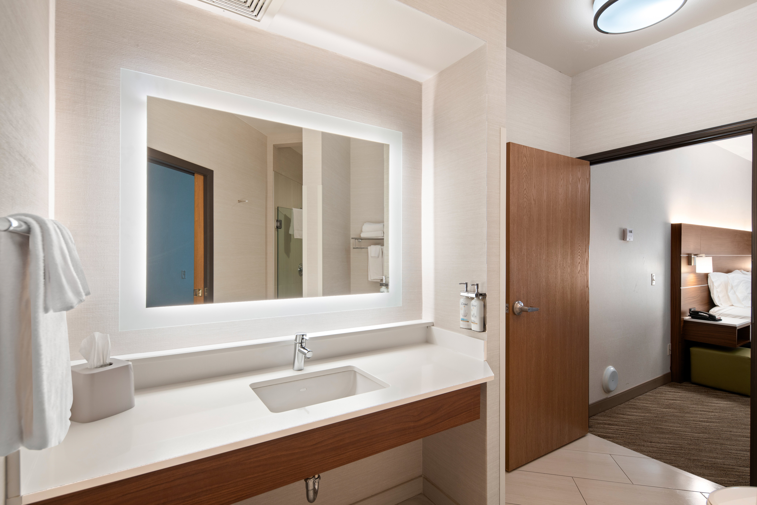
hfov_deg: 93.3
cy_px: 252
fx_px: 357
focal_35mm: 17
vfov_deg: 70.5
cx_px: 378
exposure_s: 1/4
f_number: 8
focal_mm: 17
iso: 250
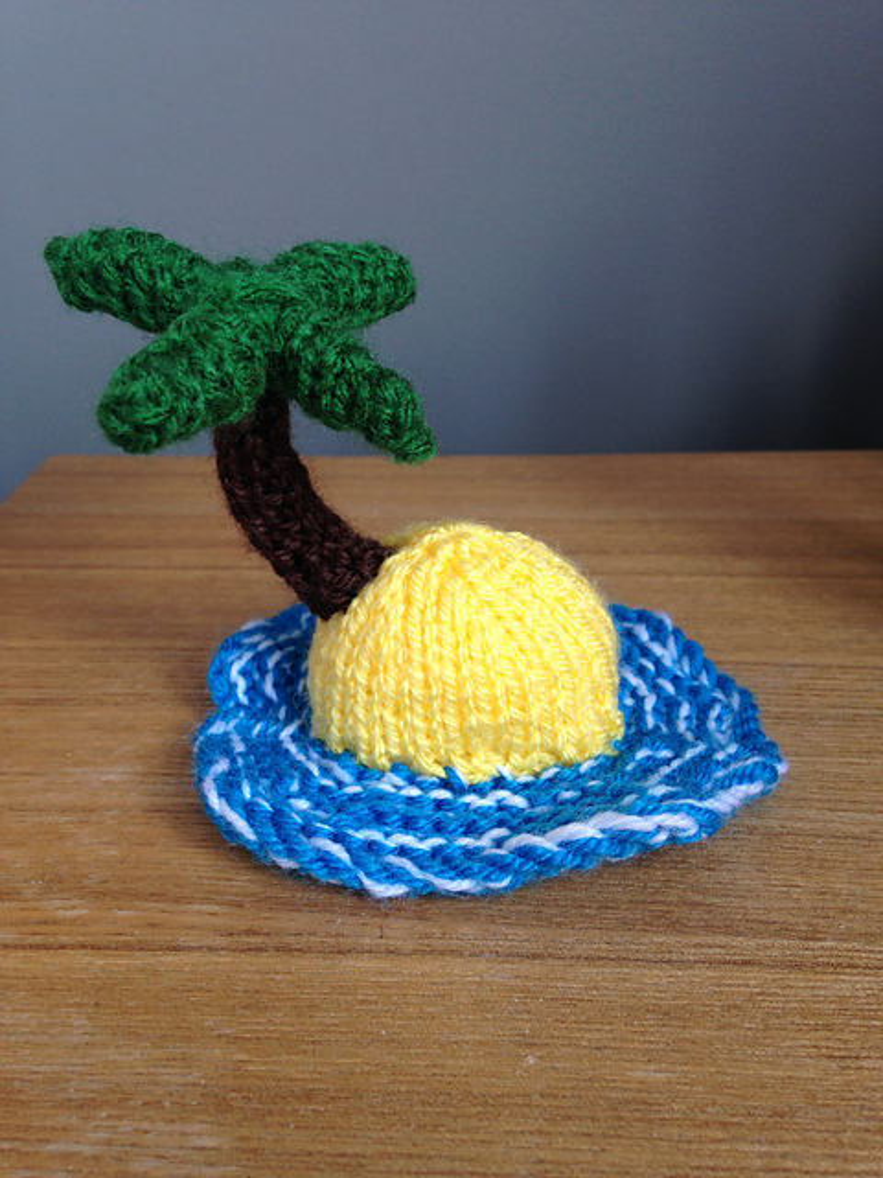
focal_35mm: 33
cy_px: 589
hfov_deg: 42.9
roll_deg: +0.7
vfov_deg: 55.4
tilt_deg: -25.5
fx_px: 1122
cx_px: 442
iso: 50
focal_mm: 4.12
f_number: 2.4
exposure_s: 1/30
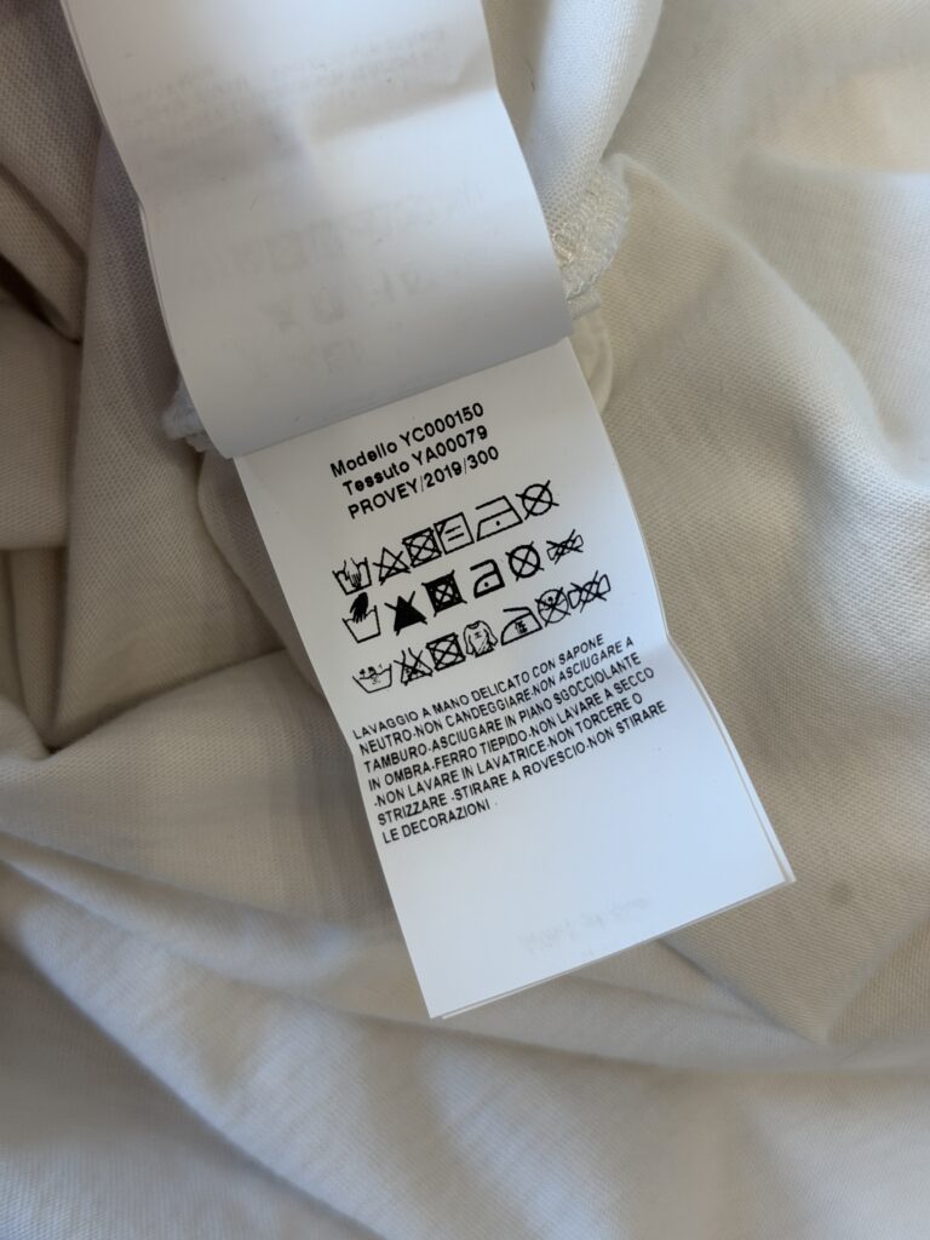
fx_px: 1719
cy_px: 620
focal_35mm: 48
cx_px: 465
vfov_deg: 39.7
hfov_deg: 30.3
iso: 80
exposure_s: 1/100
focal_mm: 6.76
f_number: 1.78
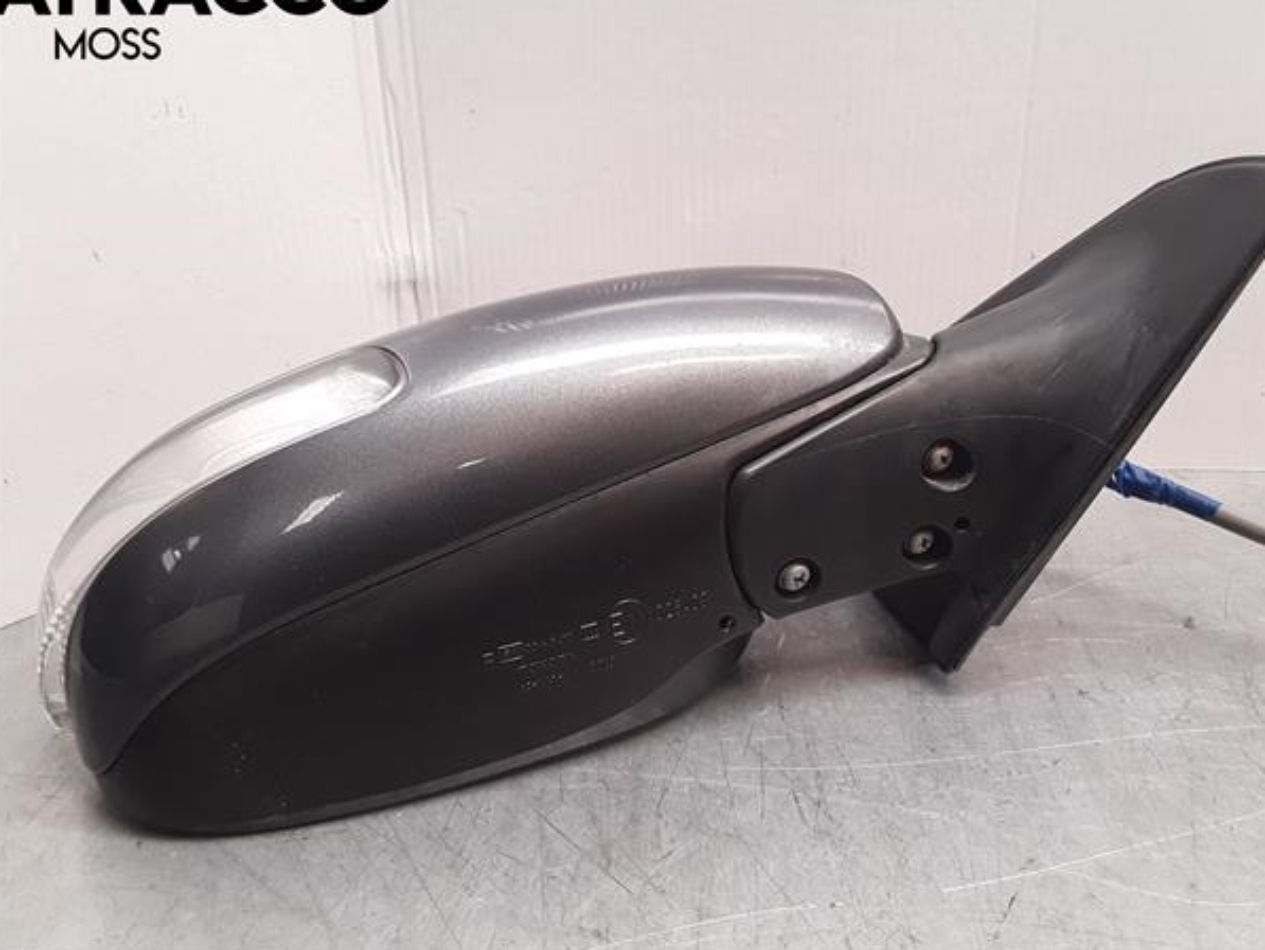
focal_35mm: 30
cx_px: 665
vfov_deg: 46.8
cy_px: 452
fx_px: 1097
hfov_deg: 59.9
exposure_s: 1/50
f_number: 1.9
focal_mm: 2.91
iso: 64
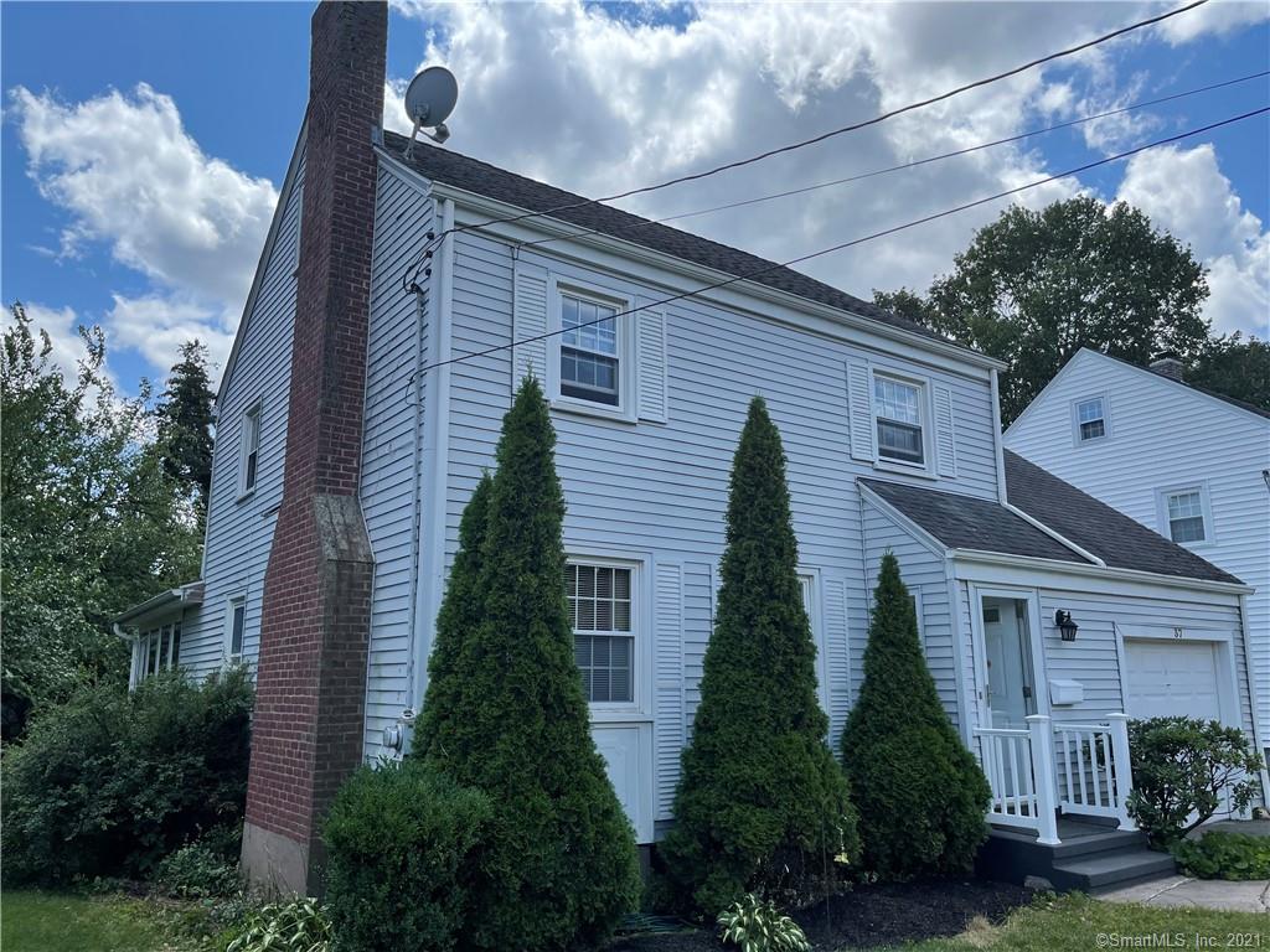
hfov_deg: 67.3
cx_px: 635
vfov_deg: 53.1
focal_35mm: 26
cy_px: 476
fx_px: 954
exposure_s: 1/3165
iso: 32
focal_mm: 5.1
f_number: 1.6
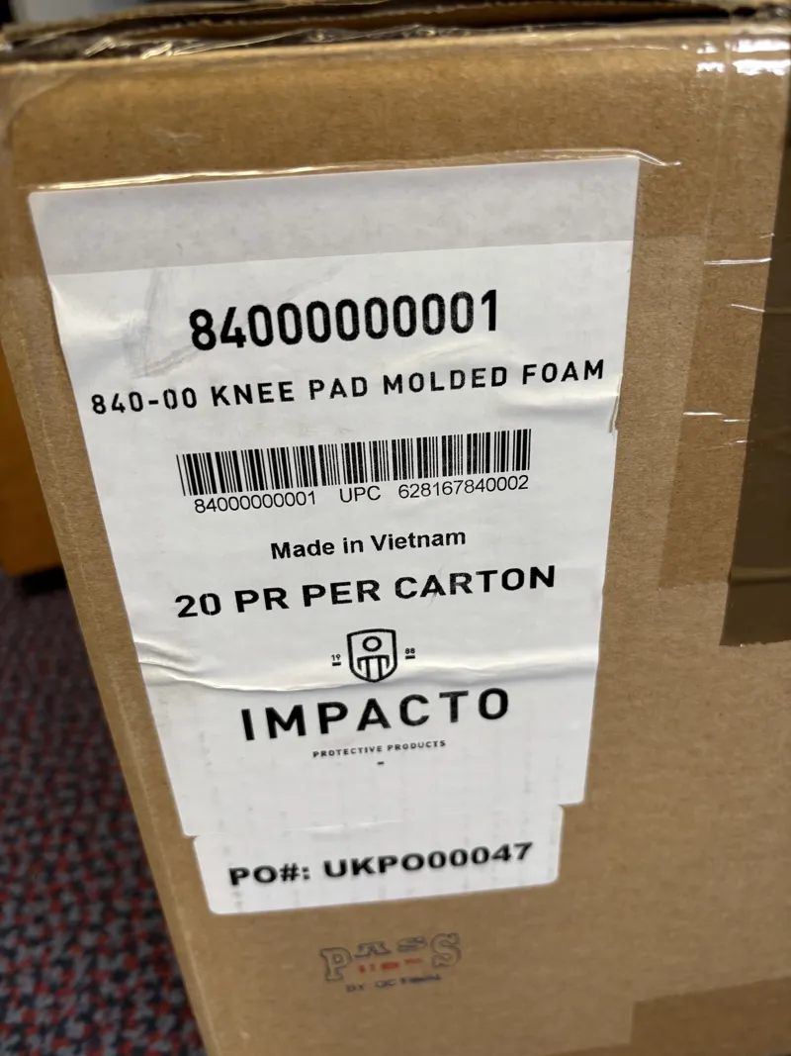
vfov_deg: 67.3
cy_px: 528
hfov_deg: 53.1
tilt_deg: -30.6
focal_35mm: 26
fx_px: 792
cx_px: 396
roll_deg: +3.8
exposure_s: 1/121
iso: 100
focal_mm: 5.96
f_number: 1.6
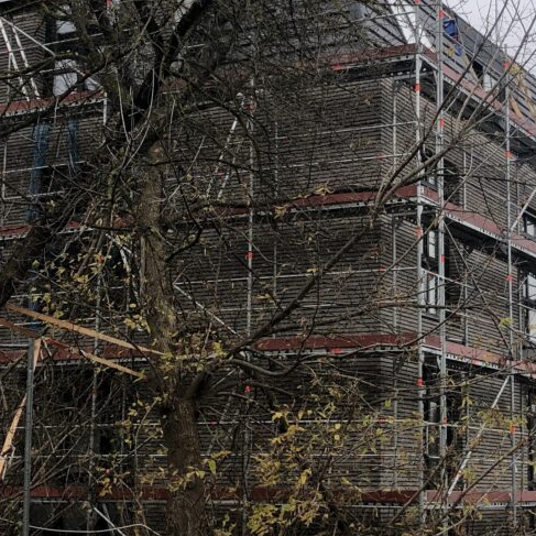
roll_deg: +2.1
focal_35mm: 52
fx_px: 911
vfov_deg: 32.8
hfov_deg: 32.8
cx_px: 236
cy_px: 272
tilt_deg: +16.2
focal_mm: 4
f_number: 1.8
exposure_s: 1/269
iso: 20
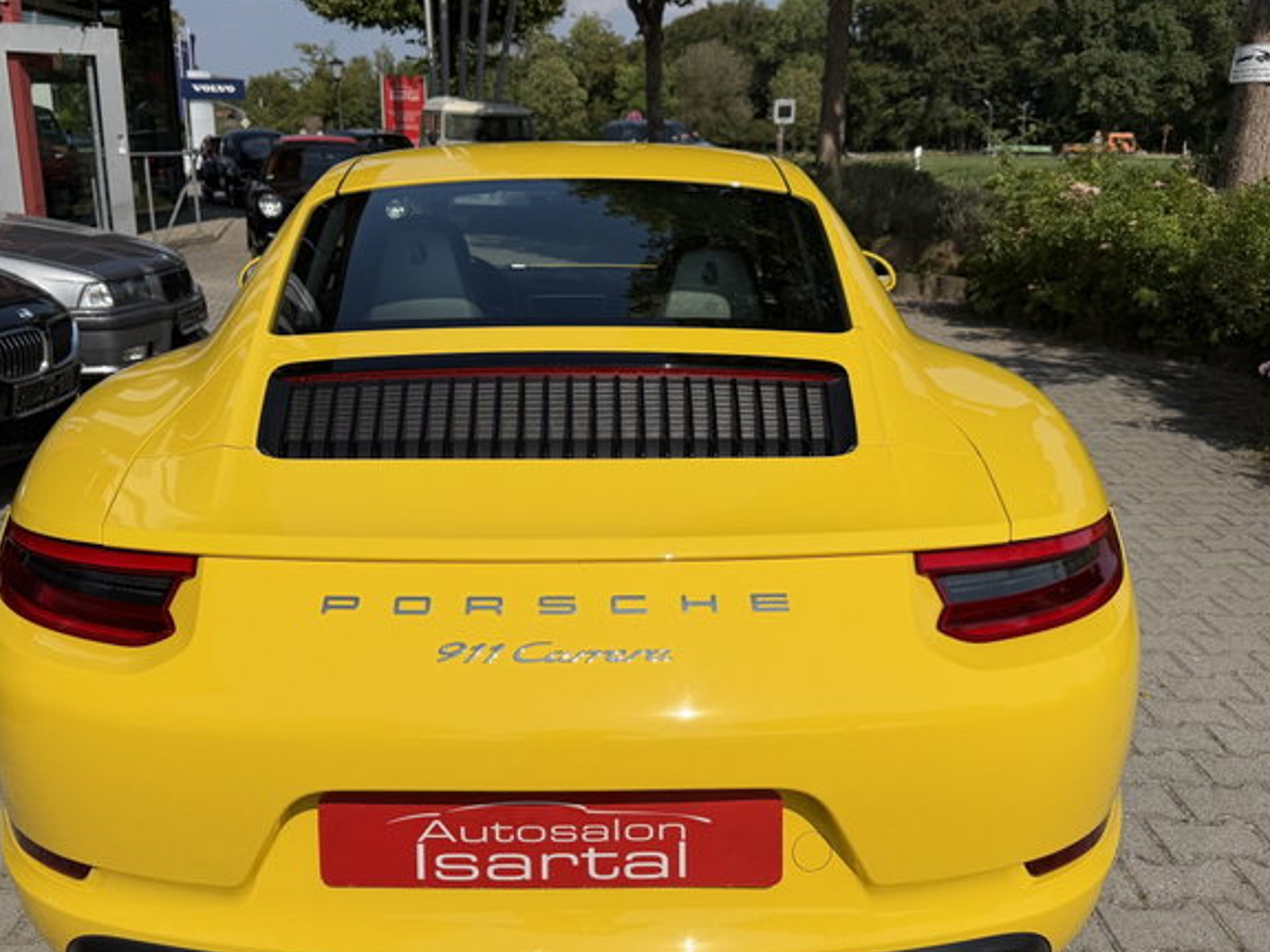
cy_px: 487
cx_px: 578
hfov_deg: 56.7
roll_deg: +0.7
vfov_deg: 44.2
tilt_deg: -15.8
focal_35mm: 32
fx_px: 1174
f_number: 1.78
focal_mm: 6.76
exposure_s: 1/11905
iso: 80
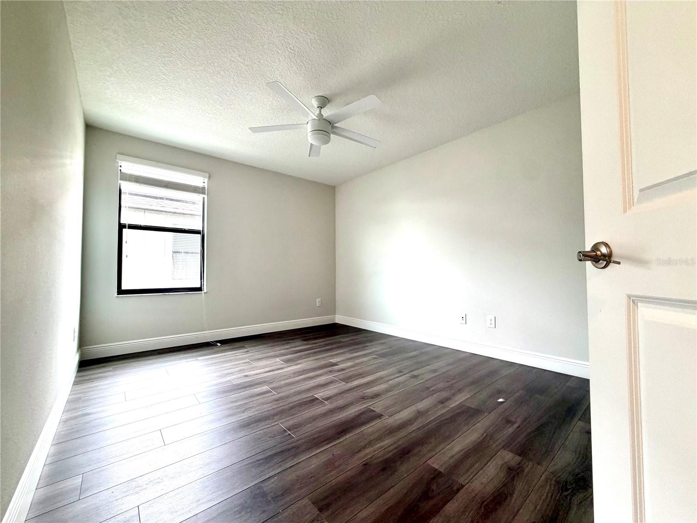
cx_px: 348
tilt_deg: +2.3
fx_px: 282
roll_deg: +0.7
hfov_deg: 102.1
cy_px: 262
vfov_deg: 85.7
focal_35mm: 14
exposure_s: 1/120
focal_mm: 2.22
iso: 200
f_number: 2.2
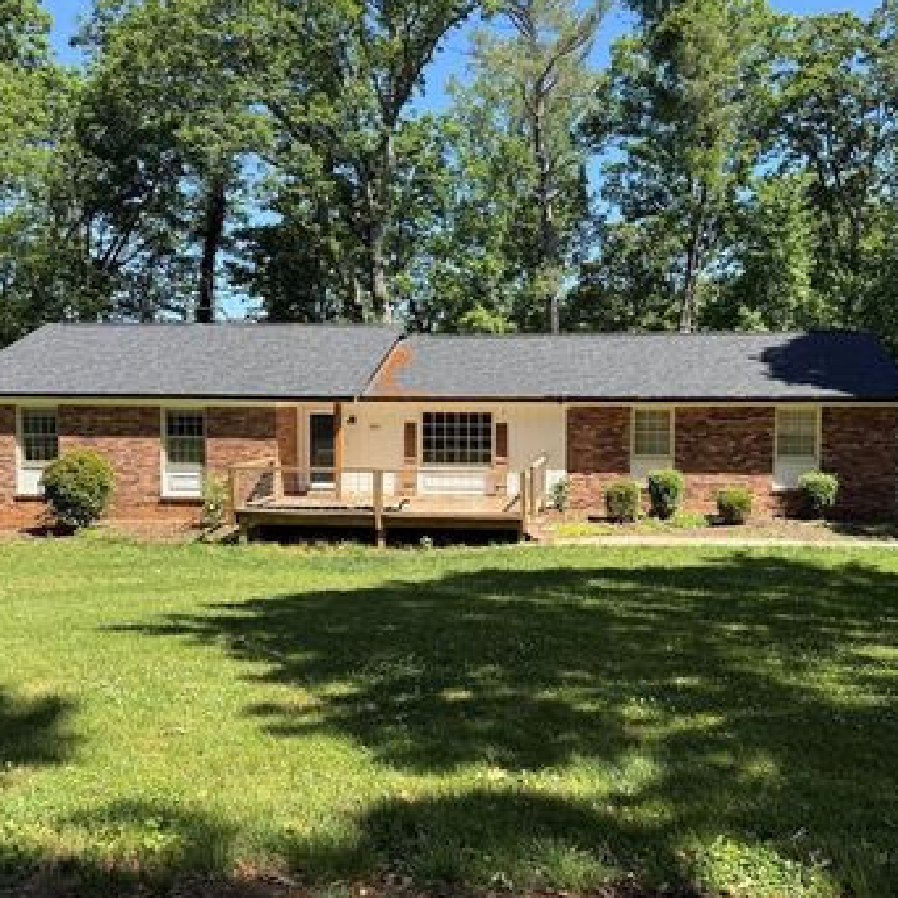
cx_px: 502
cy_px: 458
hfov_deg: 52.4
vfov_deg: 52.5
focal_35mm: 31
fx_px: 910
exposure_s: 1/1410
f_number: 1.78
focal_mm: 6.76
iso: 80
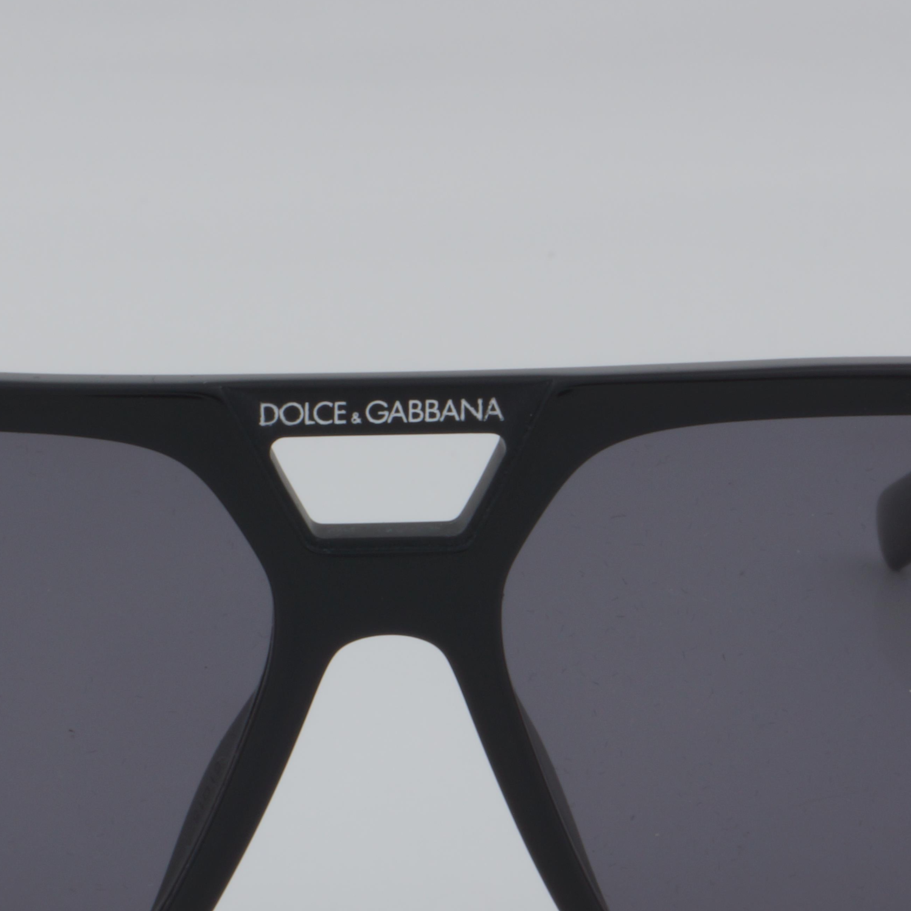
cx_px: 370
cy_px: 669
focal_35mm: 162
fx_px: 4823
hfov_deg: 10.8
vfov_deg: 10.8
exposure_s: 1/4
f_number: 32
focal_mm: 55
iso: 100
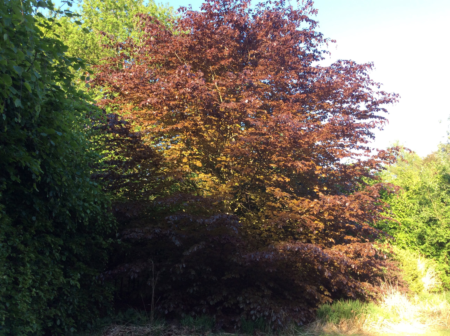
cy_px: 168
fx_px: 415
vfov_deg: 44.1
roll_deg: -0.1
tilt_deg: +10.5
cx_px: 225
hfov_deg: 56.9
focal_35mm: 32
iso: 32
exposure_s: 1/194
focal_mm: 3.3
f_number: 2.4
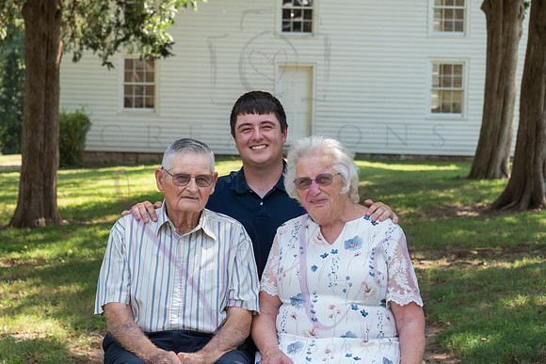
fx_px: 1289
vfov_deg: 16.1
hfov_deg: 23.9
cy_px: 182
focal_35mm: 85
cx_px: 273
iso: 500
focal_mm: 85
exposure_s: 1/200
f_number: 8
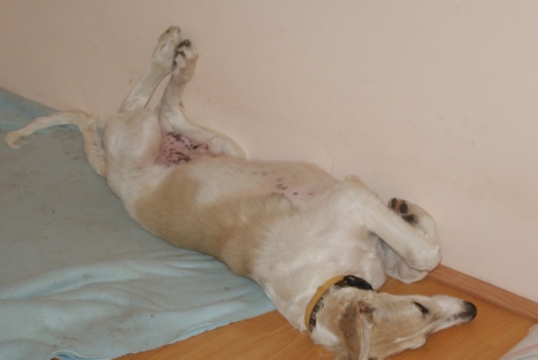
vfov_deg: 13.4
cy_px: 171
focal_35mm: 102
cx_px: 276
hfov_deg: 20.0
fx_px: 1526
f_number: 5.6
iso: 400
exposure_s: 1/80
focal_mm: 50
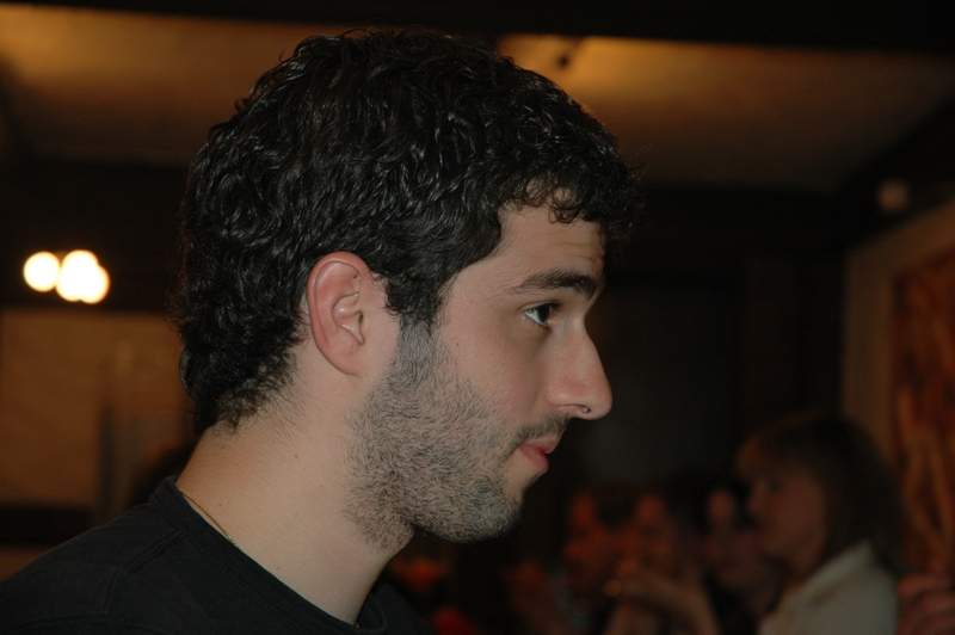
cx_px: 478
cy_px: 318
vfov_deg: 13.0
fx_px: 2783
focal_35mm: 105
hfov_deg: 19.5
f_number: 4.5
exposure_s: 1/60
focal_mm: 70
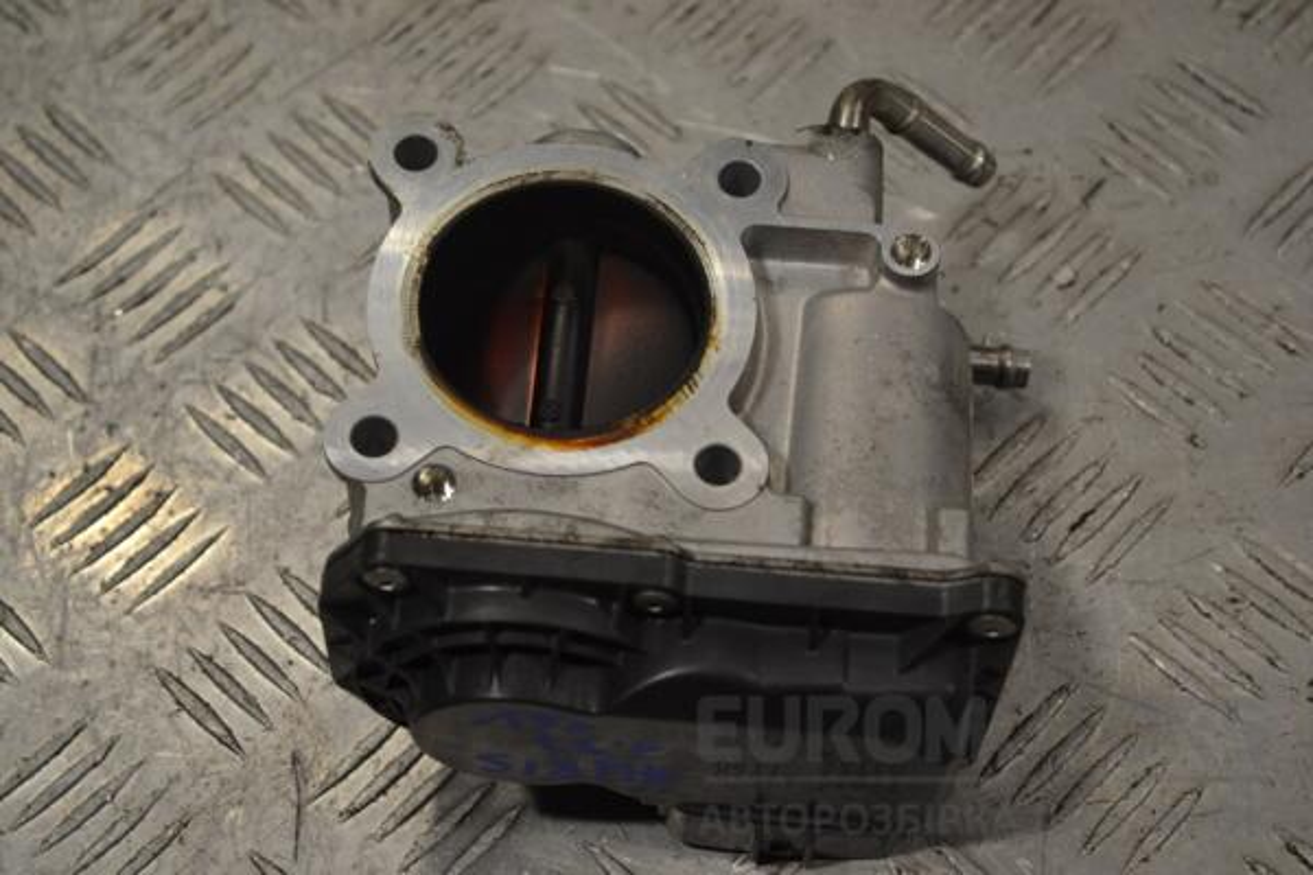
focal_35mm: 72
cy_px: 438
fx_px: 2626
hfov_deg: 28.1
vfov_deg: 18.9
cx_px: 656
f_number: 5.6
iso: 250
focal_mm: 48
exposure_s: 1/125
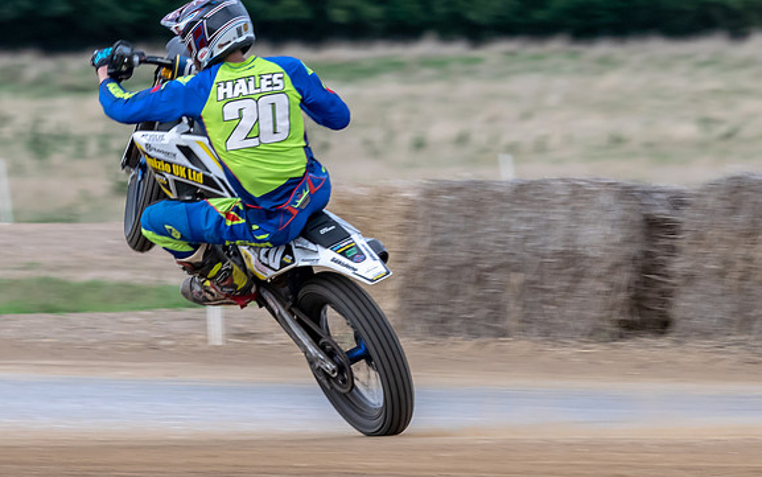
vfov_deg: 1.8
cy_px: 189
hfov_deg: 2.9
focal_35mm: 727
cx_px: 260
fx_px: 15102
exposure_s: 1/160
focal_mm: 280
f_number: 10
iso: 640
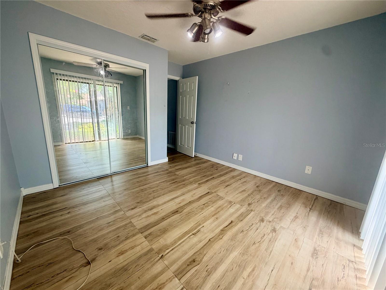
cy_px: 145
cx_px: 193
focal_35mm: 14
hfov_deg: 102.1
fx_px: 156
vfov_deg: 85.7
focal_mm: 2.22
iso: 160
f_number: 2.2
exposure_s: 1/121
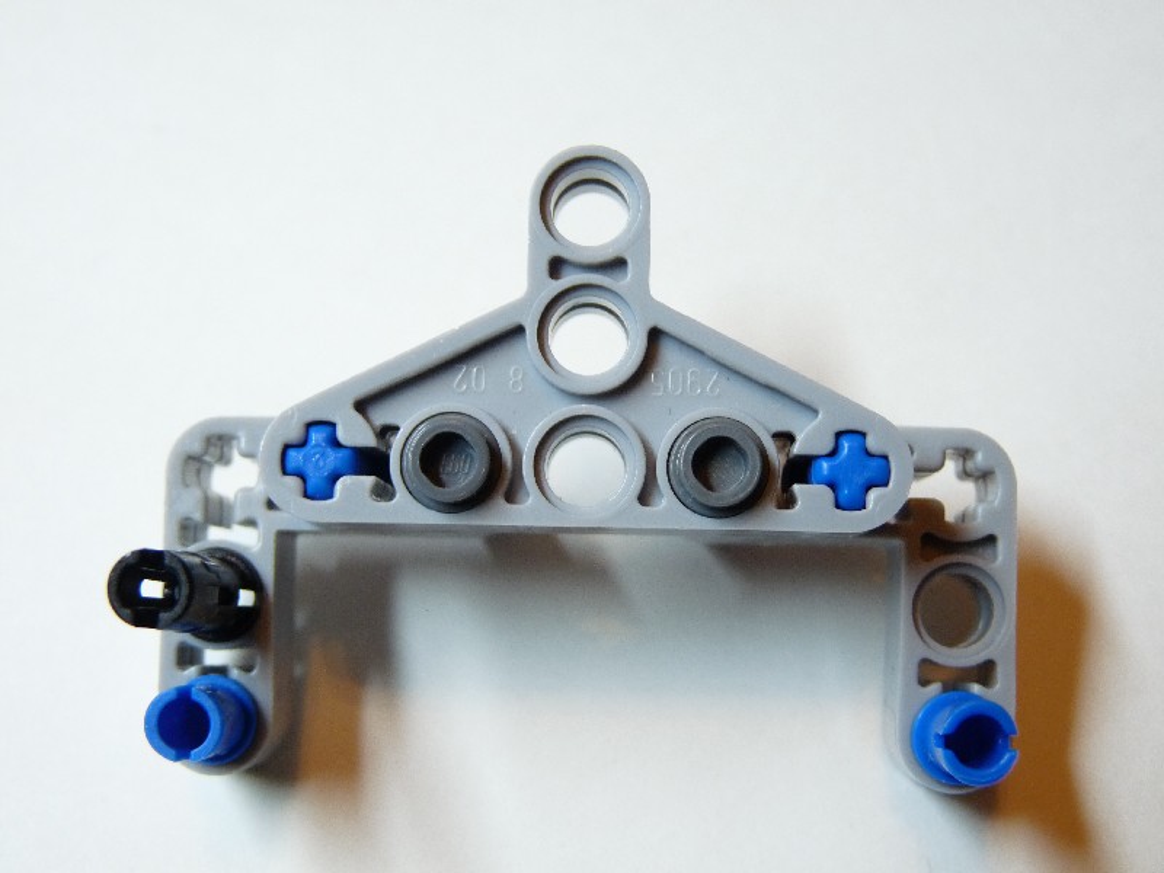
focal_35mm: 52
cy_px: 436
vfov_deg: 28.0
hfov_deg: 36.8
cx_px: 582
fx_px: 1749
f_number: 3.2
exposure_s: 1/30
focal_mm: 9.2
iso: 200
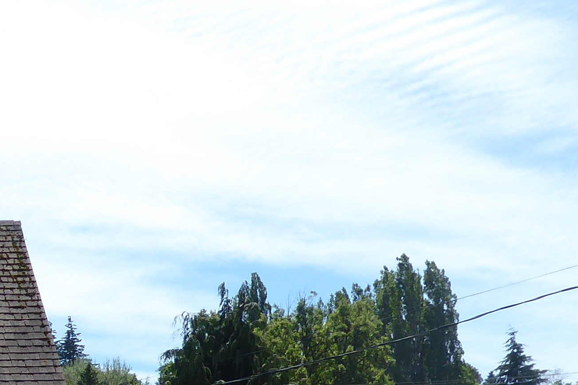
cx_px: -165
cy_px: 561
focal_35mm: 93
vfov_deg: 13.9
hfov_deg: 20.1
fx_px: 1493
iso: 80
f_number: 3.5
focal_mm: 5
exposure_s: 1/640
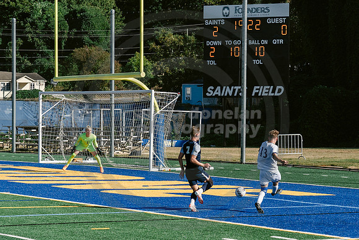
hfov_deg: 14.3
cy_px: 176
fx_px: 1427
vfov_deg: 9.6
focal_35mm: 143
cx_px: 227
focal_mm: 70
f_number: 5.6
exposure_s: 1/2500
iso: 640
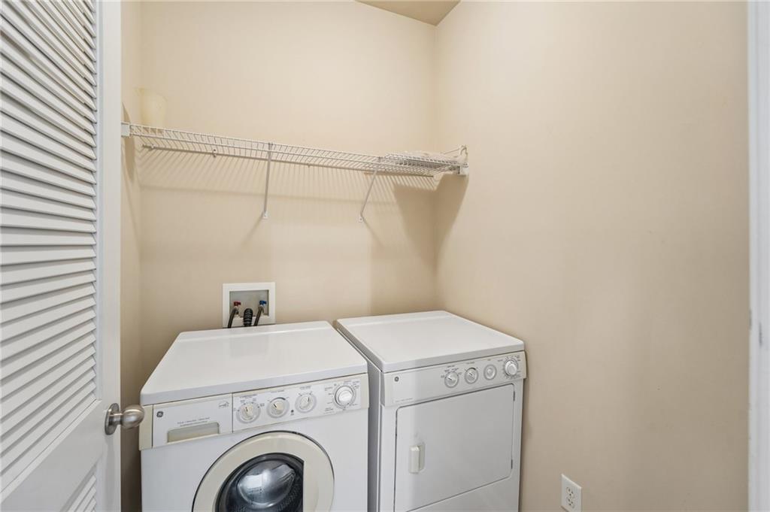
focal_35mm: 14
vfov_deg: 81.1
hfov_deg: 104.3
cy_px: 256
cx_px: 385
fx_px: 299
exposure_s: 1/3.33
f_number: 8
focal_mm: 14
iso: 320
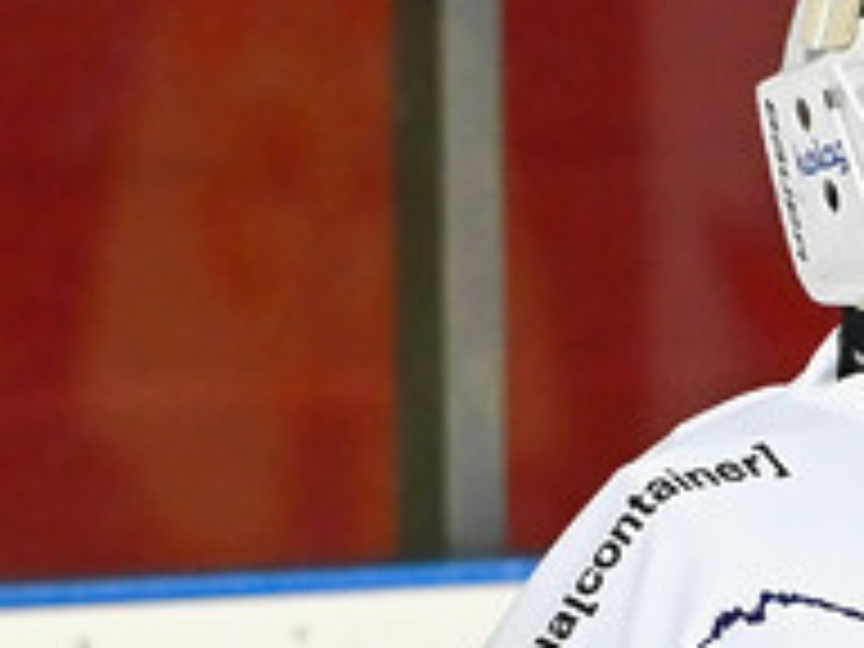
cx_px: 1098
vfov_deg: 0.8
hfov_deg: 1.1
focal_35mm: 1803
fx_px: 45002
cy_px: 1602
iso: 5000
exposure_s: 1/800
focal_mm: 300
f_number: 5
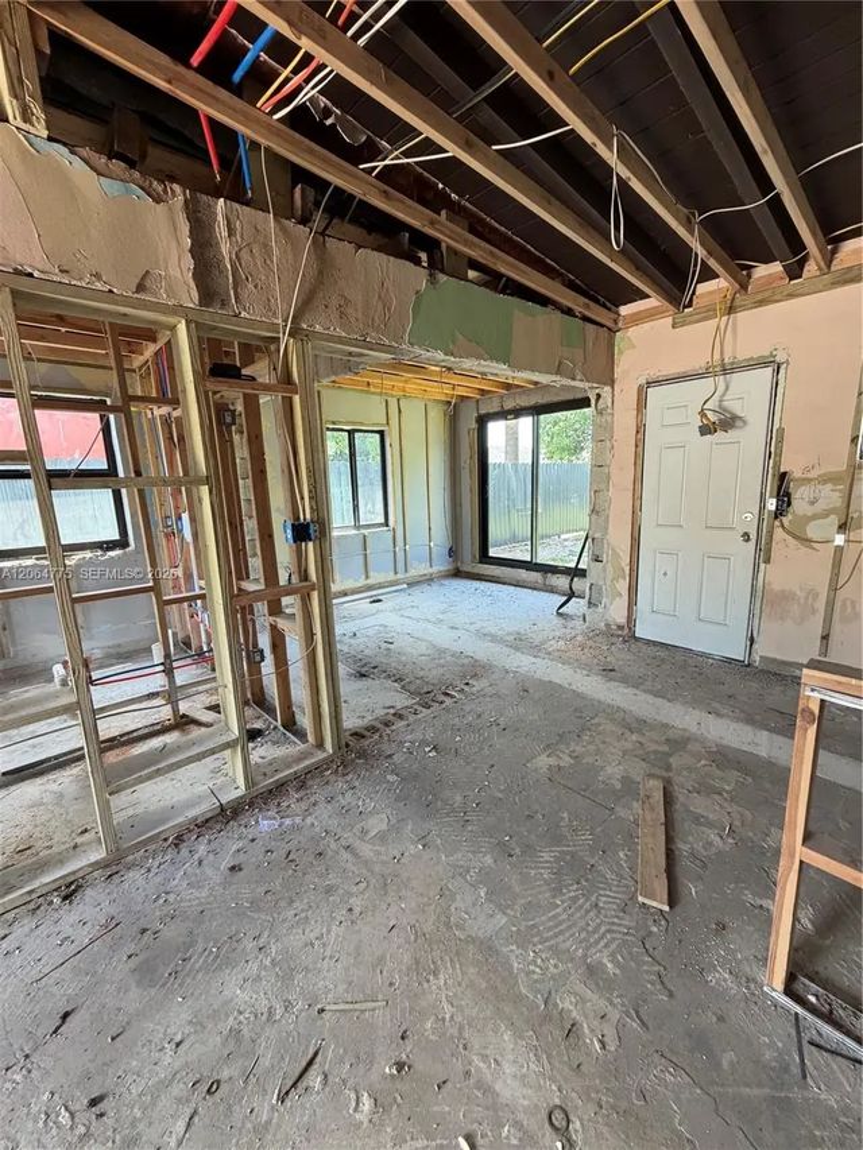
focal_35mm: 14
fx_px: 465
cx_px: 432
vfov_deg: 102.1
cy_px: 575
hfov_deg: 85.7
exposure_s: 1/121
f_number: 2.2
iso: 320
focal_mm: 2.22
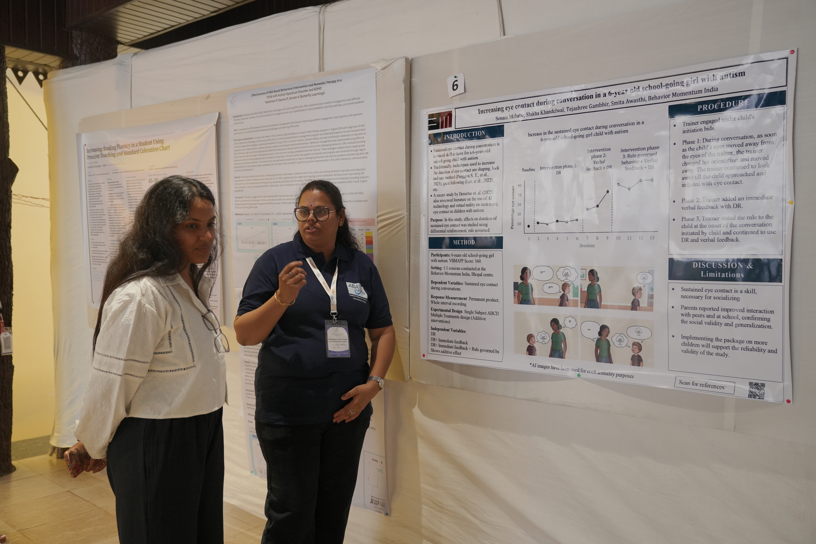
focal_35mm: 33
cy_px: 272
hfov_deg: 57.2
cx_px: 408
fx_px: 748
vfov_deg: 40.0
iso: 1250
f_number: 4
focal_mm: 33
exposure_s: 1/200
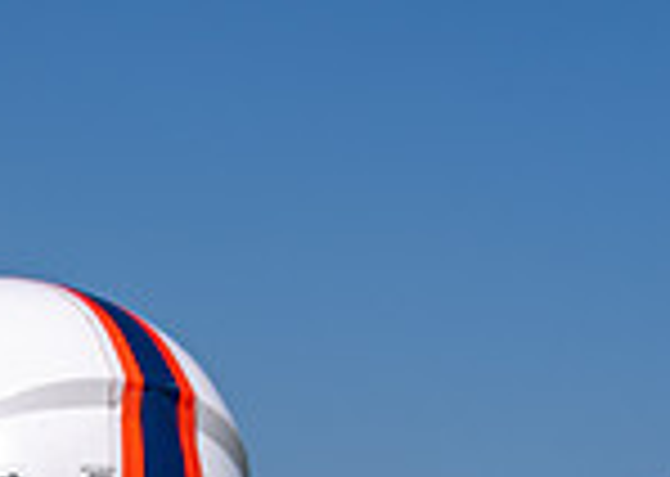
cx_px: -412
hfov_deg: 6.9
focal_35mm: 286
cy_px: 855
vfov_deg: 5.0
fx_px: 5435
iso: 100
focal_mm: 70
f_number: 2.8
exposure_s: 1/4000
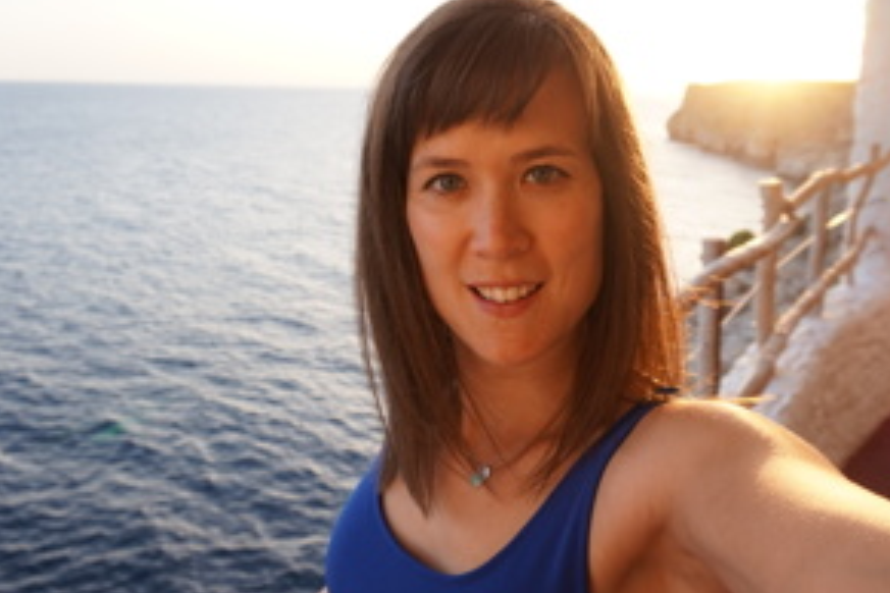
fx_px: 816
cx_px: 434
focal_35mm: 33
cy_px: 243
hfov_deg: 57.2
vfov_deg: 39.8
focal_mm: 16
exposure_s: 1/60
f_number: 4.5
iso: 100
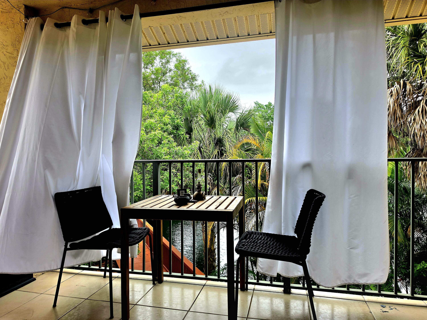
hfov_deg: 73.9
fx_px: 284
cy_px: 160
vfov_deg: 58.9
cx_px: 214
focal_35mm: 23
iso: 10
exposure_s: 1/196
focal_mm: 6.5
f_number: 1.4
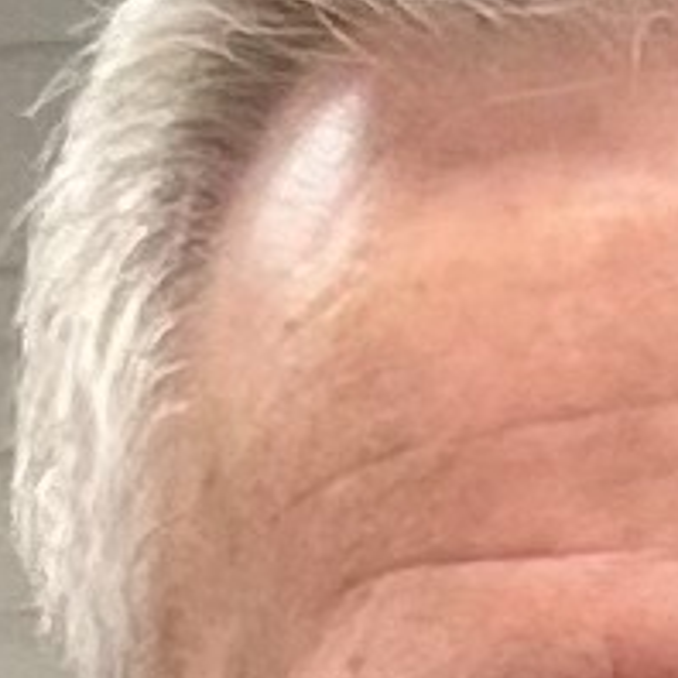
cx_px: 798
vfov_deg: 16.9
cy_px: 909
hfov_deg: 17.3
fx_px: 2127
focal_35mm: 96
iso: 125
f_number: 1.5
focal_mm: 5.7
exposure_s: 1/120
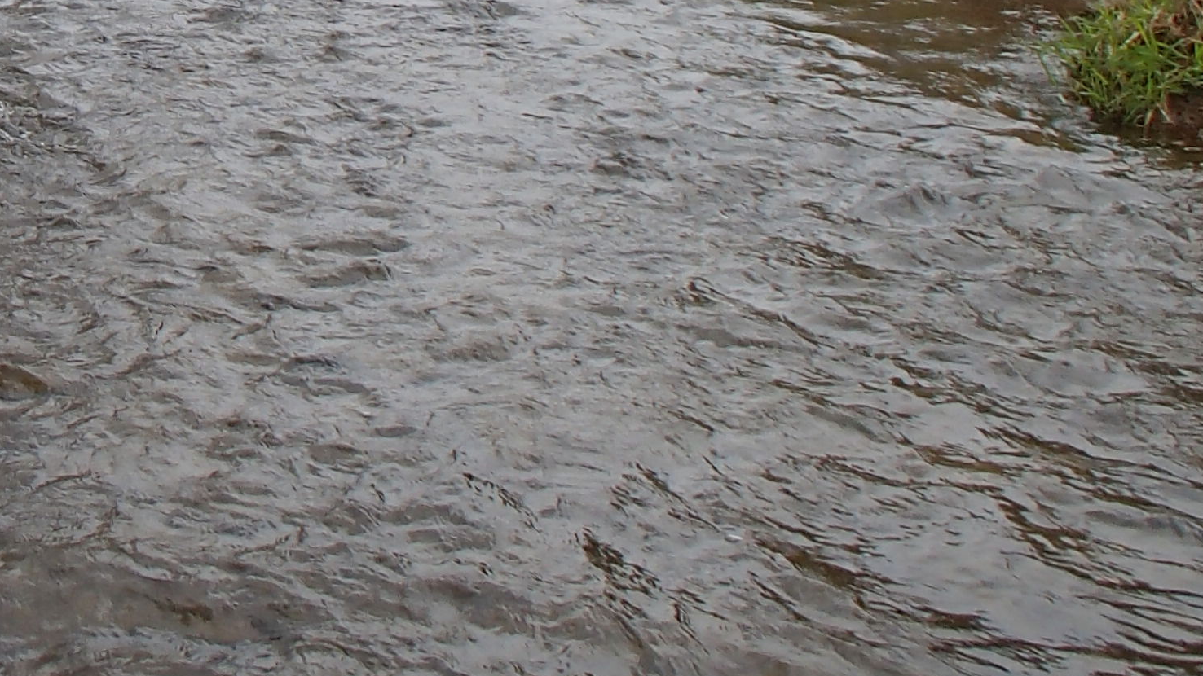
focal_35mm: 82
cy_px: -204
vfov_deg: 14.1
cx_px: -55
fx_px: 2616
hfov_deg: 24.5
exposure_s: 1/200
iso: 100
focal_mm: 5
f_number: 3.9
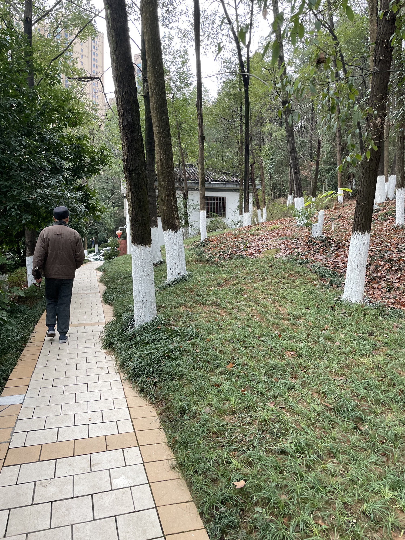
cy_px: 270
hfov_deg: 53.1
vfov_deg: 67.3
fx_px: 406
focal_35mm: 26
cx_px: 202
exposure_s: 1/121
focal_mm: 4.2
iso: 125
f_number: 1.6
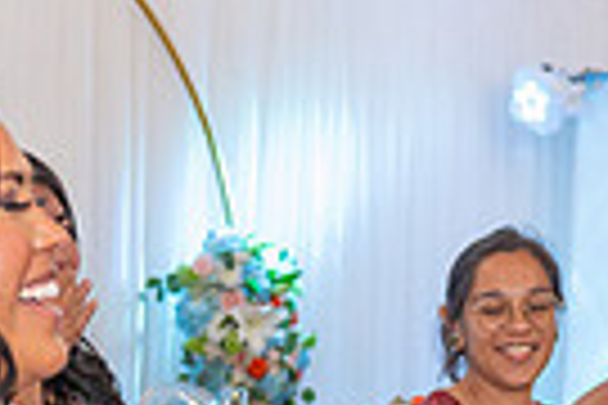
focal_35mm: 134
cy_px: 873
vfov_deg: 9.4
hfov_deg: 15.3
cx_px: 294
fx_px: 2263
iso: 1000
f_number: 3.2
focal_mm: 24
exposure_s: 1/160
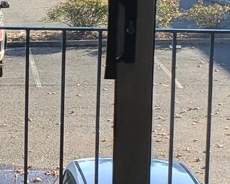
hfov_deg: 11.6
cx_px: -74
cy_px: 51
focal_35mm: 161
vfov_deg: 9.6
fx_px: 1095
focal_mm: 4.3
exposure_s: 1/629
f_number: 2.4
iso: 50
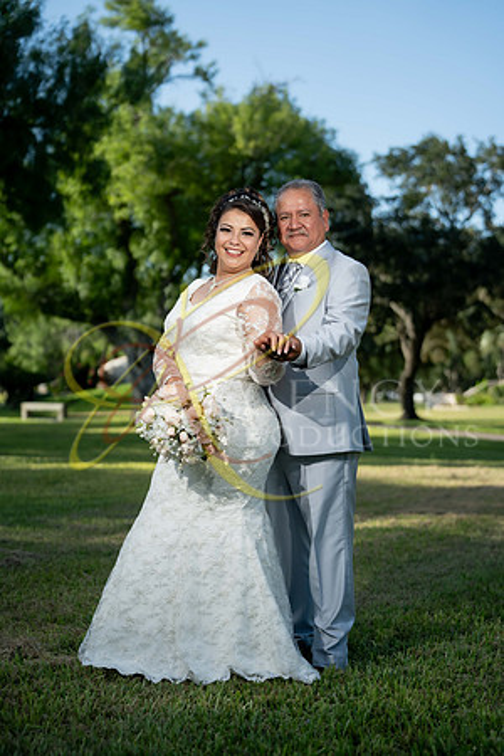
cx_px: 252
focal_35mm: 55
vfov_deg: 36.2
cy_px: 378
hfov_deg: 24.6
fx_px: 1155
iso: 250
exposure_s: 1/2500
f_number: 2.5
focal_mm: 55
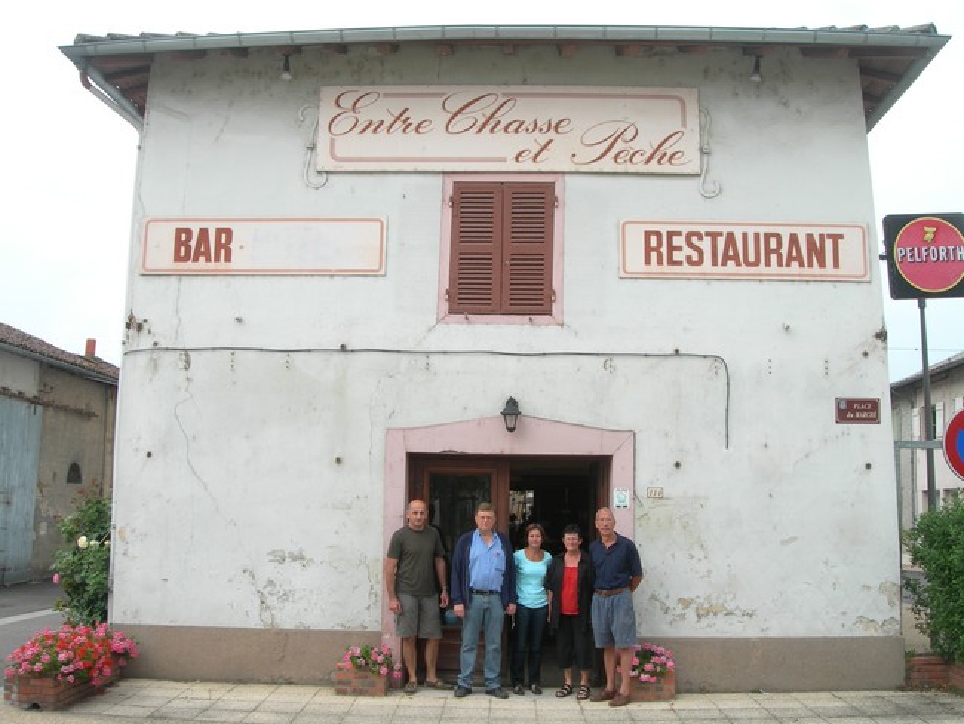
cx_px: 482
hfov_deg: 49.0
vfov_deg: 37.7
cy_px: 362
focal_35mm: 38
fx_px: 1059
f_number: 4.8
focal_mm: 7.8
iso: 50
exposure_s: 1/99.4
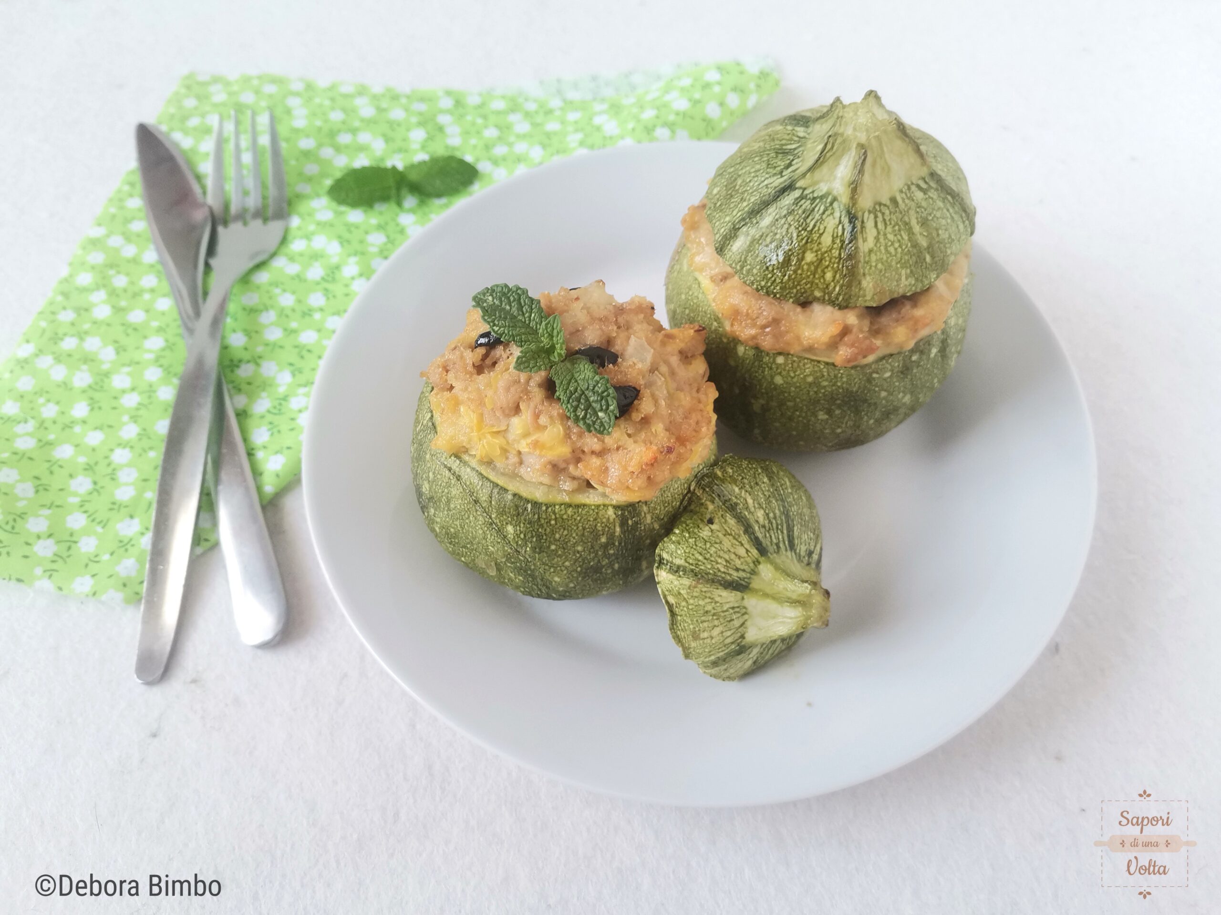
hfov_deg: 67.3
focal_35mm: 26
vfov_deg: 53.1
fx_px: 917
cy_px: 458
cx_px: 610
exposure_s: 1/100
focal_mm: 4.75
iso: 125
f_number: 1.8
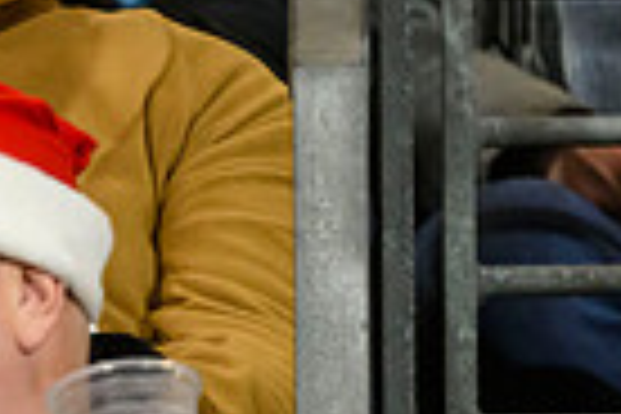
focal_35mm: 1681
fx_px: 28995
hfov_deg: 1.2
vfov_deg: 0.8
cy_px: 79
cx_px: -585
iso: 5000
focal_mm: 400
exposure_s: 1/400
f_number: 3.2
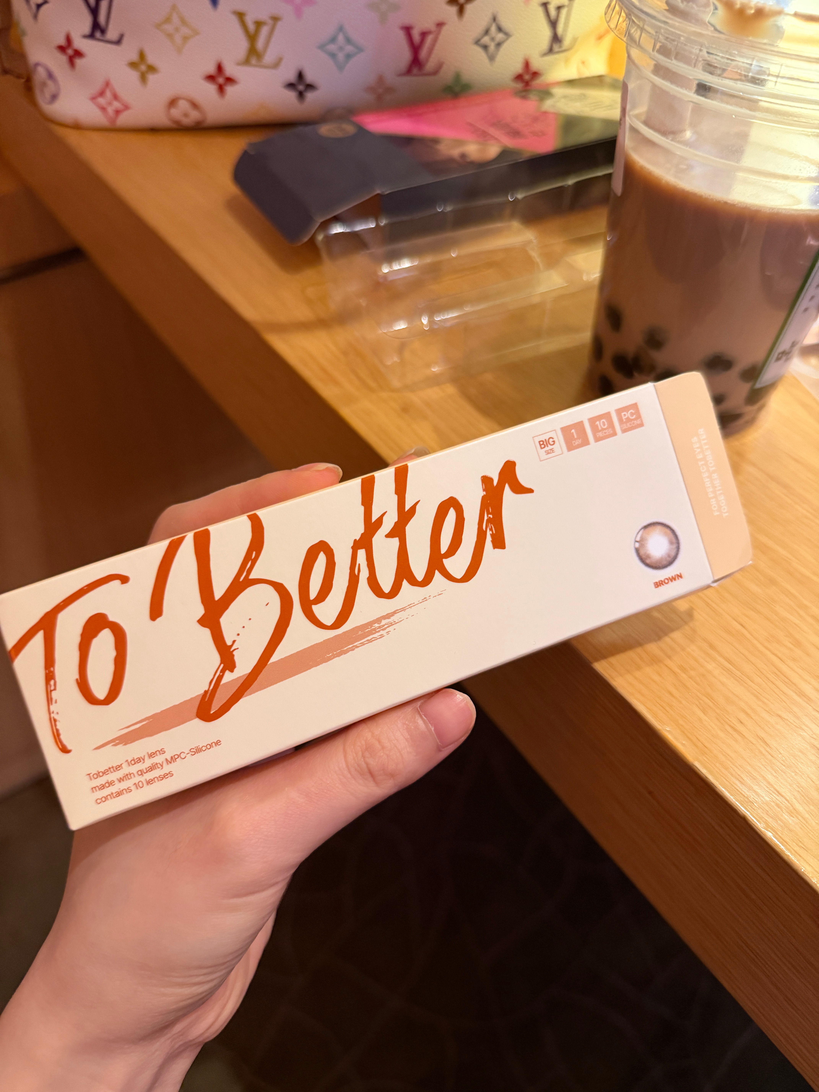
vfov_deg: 71.6
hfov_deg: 56.8
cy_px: 546
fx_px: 757
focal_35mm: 24
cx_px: 410
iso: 400
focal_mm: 6.76
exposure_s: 1/50
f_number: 1.78
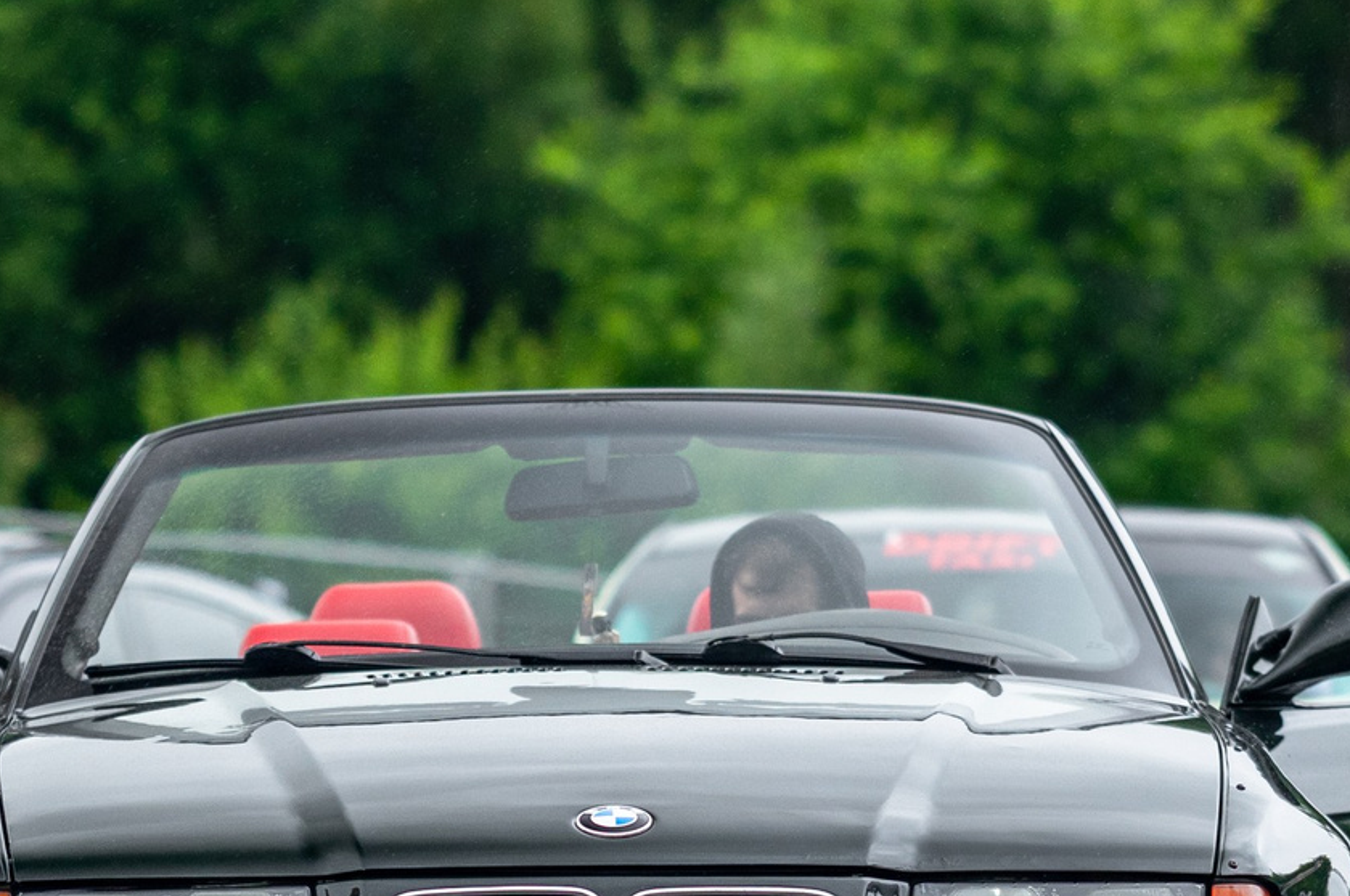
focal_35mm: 275
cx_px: 688
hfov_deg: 7.5
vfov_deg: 5.0
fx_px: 10300
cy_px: 896
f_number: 2
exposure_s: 1/400
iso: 500
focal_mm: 85
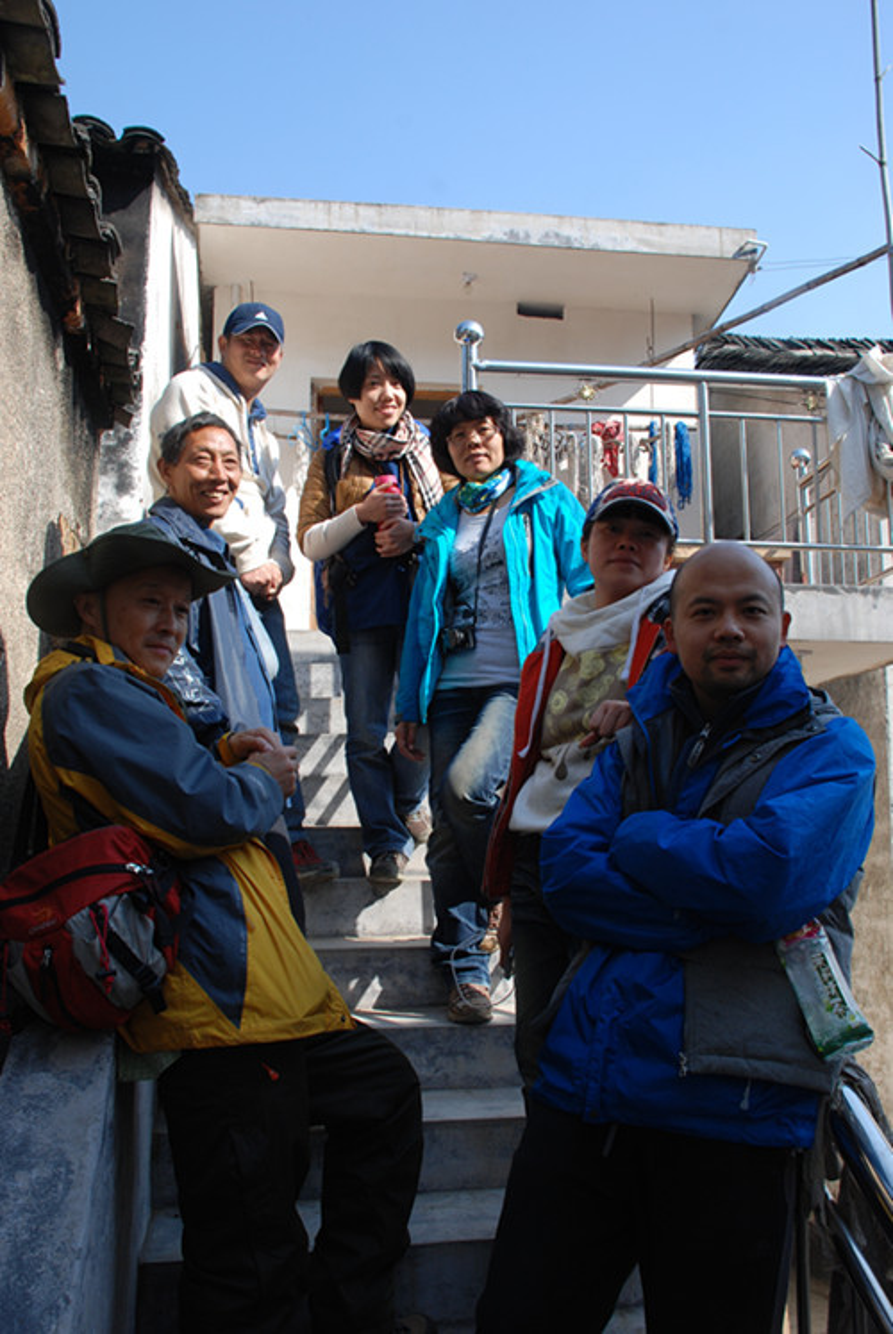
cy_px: 667
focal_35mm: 30
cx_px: 446
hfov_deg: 43.7
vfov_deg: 61.9
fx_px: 1113
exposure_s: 1/125
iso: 160
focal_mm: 20
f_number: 9
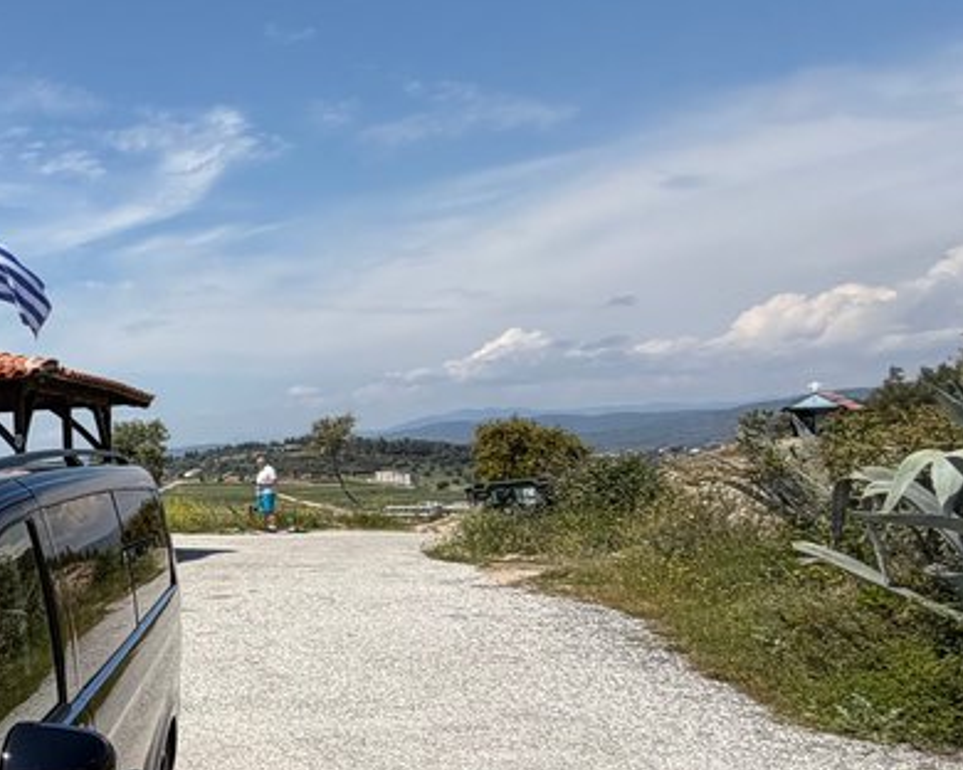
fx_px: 1197
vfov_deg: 35.1
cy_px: 550
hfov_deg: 28.8
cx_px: -467
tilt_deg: -4.4
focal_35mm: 42
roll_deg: +2.8
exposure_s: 1/770
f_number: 2.2
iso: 25
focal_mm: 2.22
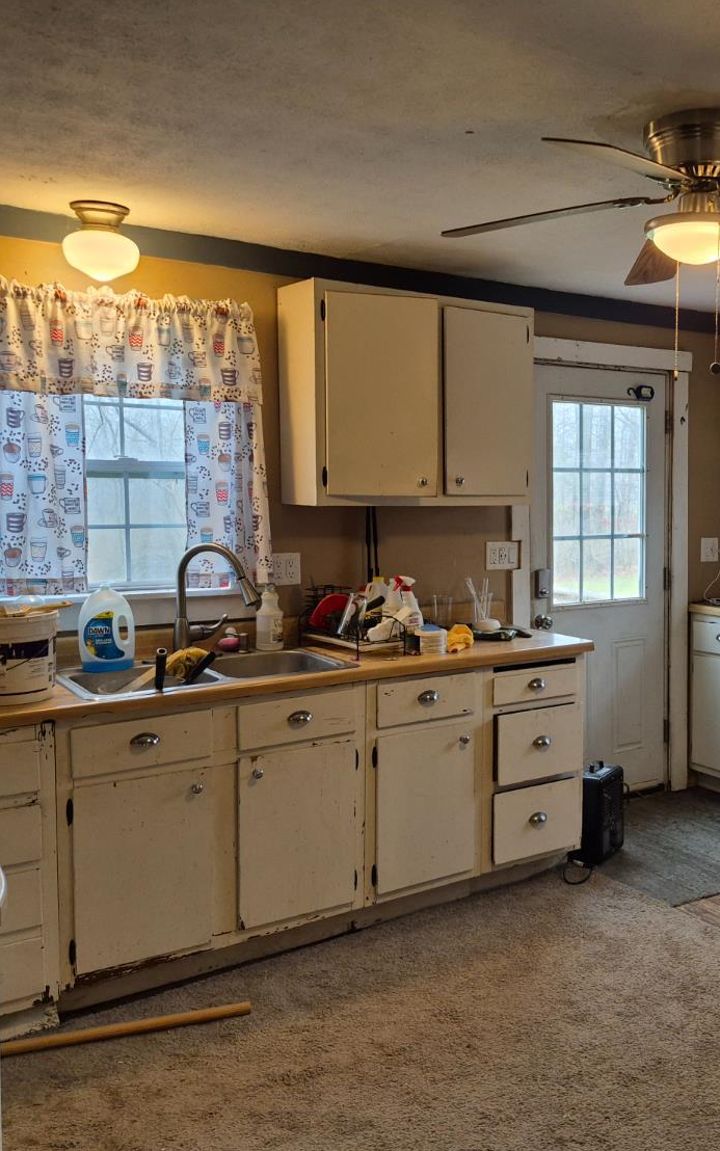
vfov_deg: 58.1
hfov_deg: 37.0
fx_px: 1036
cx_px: 579
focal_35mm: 33
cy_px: 583
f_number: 1.8
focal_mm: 5.4
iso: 320
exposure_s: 1/120
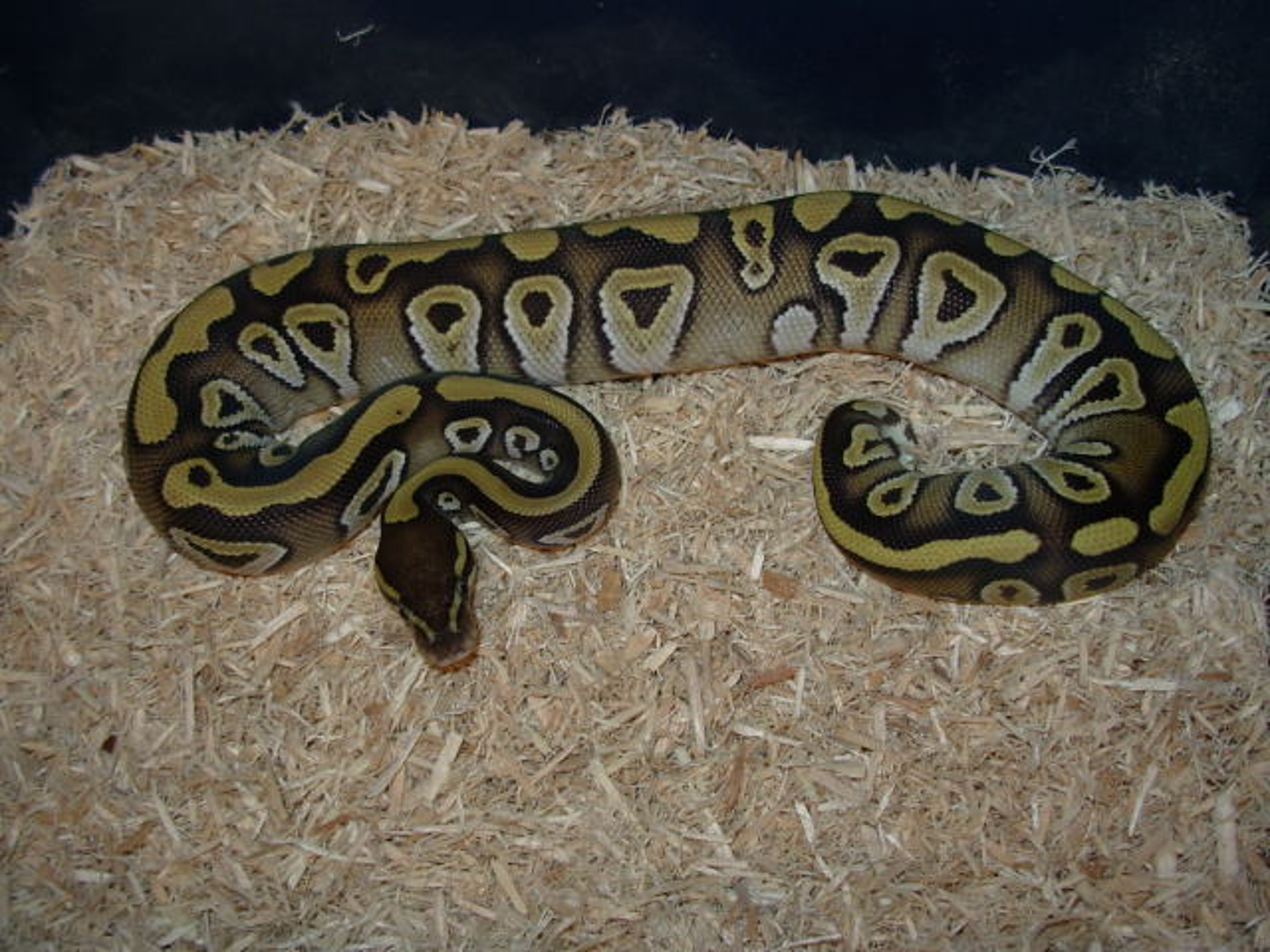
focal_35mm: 38
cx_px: 635
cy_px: 476
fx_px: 1394
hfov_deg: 49.0
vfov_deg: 37.7
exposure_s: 1/32
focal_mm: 6.3
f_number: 2.9
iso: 50
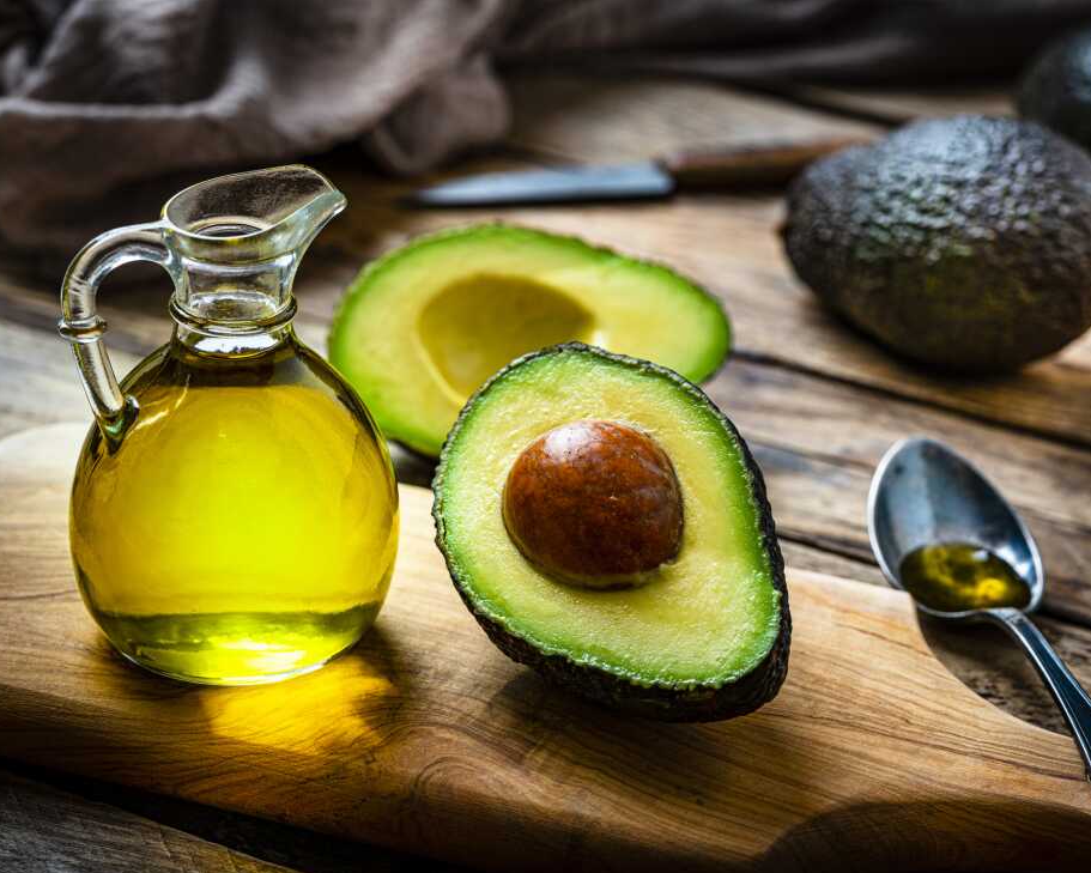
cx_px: 589
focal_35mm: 102
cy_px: 438
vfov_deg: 15.1
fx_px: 3294
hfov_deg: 18.8
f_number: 6.3
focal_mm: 90
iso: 100
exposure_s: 1/100
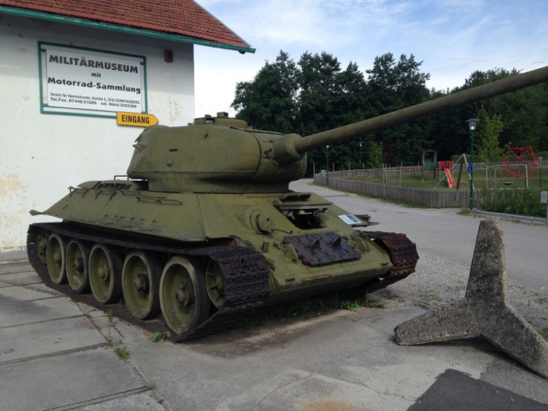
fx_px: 522
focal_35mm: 33
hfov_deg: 55.4
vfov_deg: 42.9
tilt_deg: -2.5
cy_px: 206
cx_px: 274
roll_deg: +1.0
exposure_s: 1/985
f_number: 2.4
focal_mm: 4.12
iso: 50
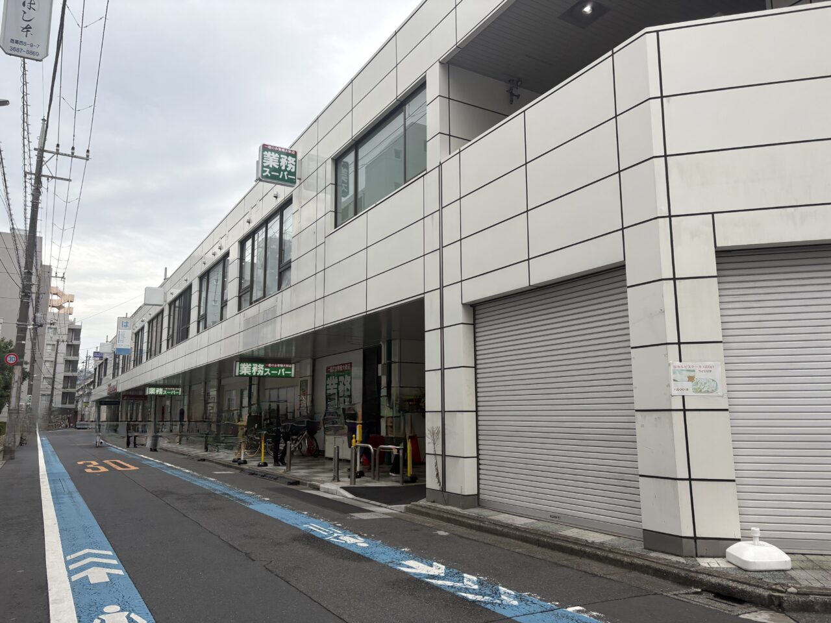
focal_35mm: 26
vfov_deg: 53.1
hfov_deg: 67.3
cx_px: 416
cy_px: 312
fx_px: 624
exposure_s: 1/1706
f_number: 1.6
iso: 50
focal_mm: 5.96
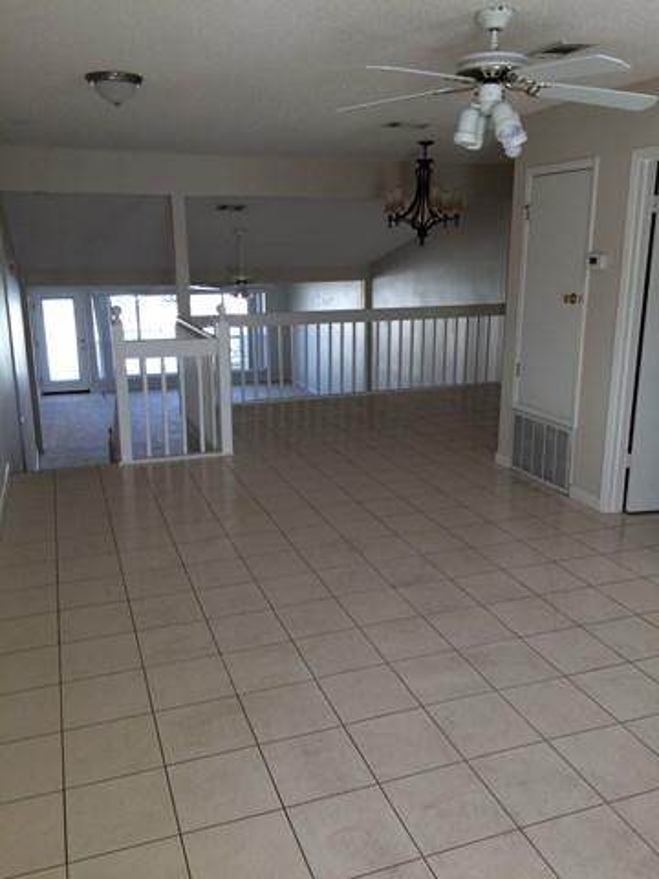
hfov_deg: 48.2
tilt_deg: -18.2
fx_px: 736
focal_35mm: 29
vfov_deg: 61.7
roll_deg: +0.6
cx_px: 330
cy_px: 440
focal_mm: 4.15
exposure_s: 1/60
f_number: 2.2
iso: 40
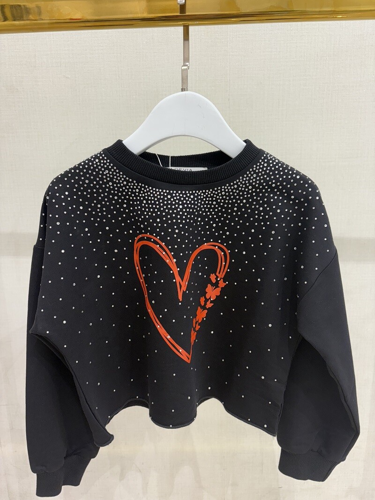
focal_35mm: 26
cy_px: 250
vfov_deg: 67.3
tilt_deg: -12.4
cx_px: 188
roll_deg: +0.3
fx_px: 375
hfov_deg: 53.1
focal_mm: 5.96
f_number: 1.6
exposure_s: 1/100
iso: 80
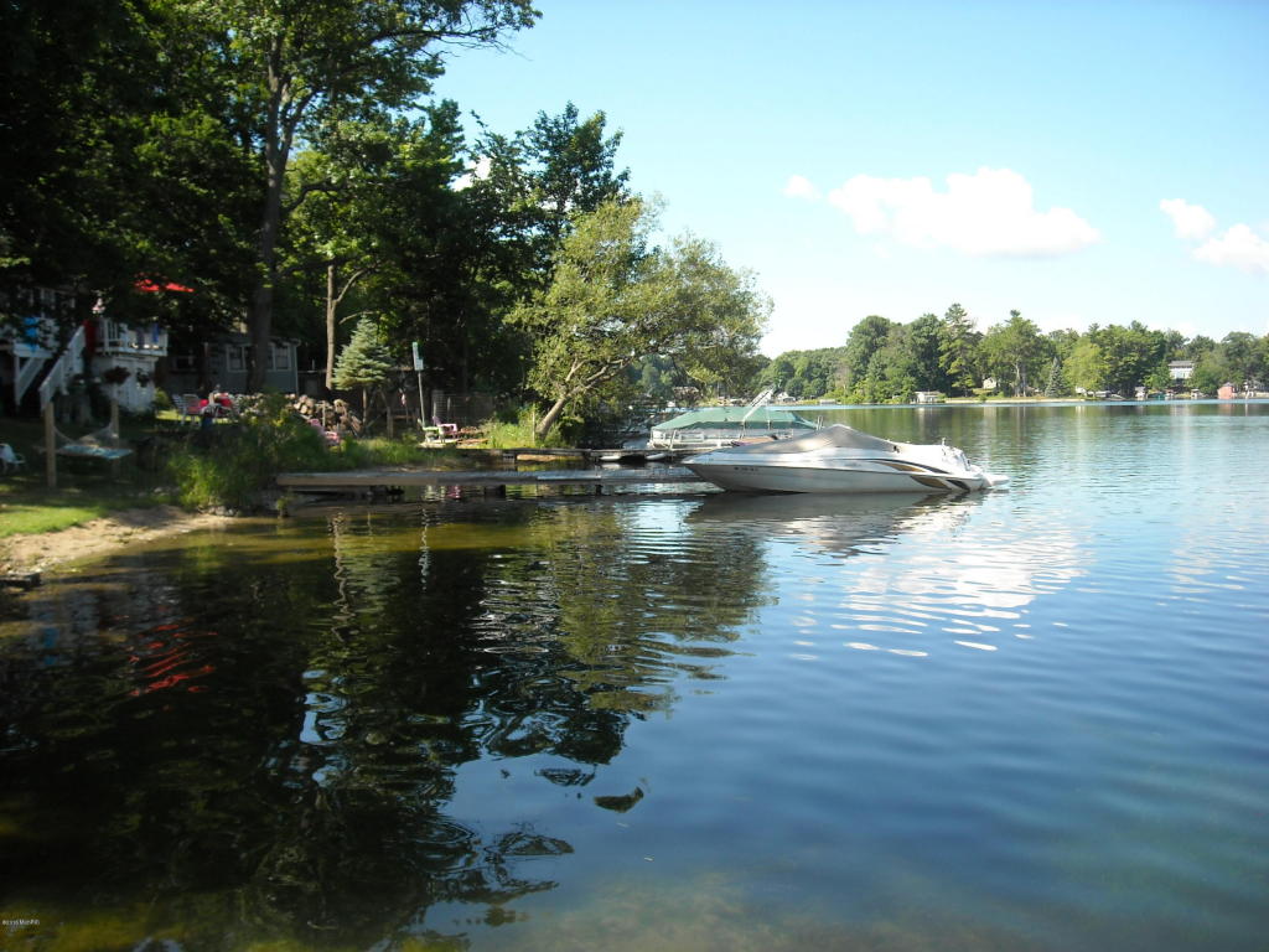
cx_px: 634
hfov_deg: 52.6
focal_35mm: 35
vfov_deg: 40.7
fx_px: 1283
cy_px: 476
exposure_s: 1/458
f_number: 2.8
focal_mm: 5.7
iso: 64
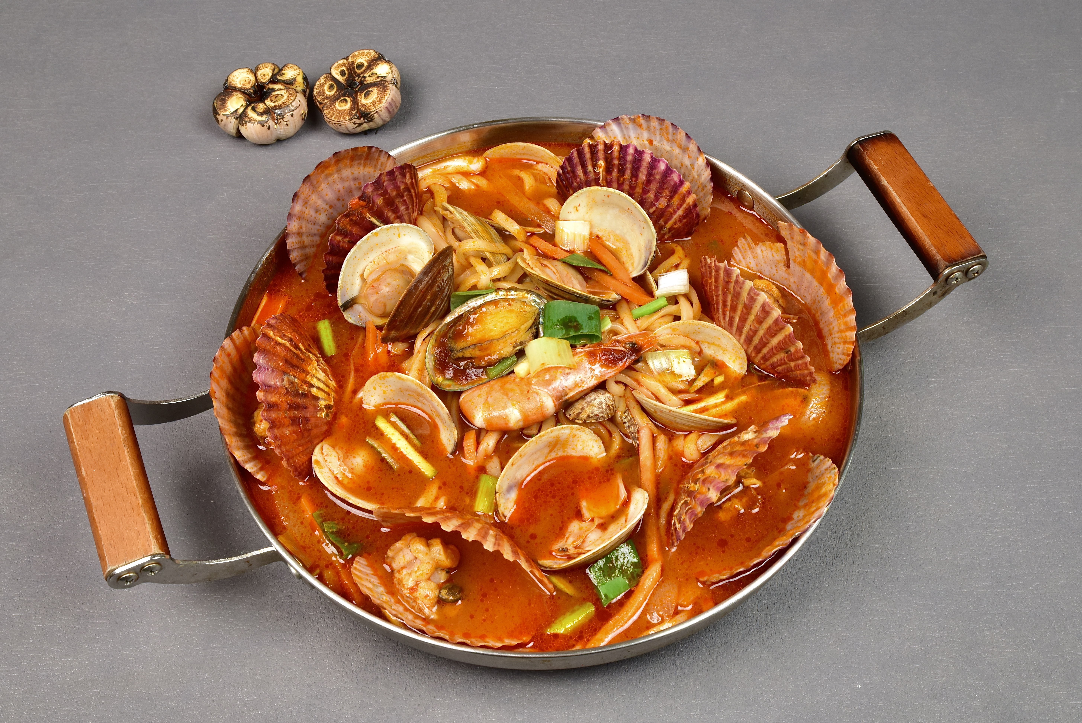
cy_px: 362
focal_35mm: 36
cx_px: 541
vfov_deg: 36.9
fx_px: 1082
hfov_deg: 53.1
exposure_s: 1/50
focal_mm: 36
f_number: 14
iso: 800
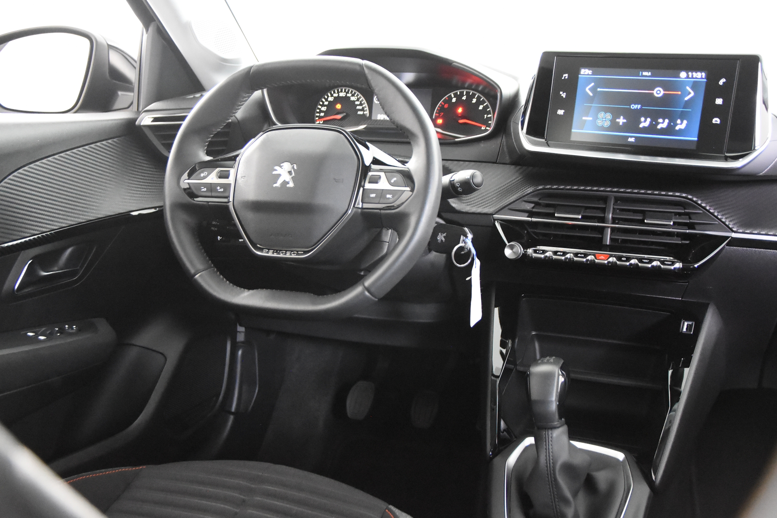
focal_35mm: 39
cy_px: 259
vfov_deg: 34.2
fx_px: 842
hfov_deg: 49.6
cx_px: 388
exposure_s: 1/40
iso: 9000
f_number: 3.2
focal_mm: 26
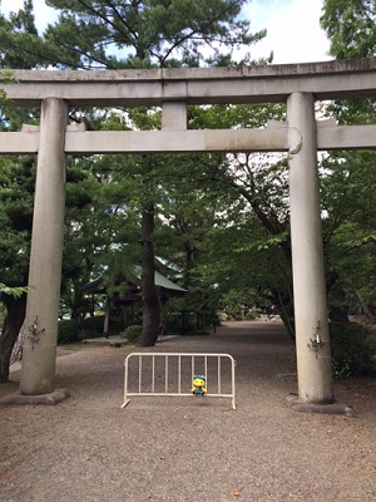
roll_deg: +0.1
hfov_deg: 48.2
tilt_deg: +8.3
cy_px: 251
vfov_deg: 61.7
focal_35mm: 29
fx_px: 420
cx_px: 188
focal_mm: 4.15
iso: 32
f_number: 2.2
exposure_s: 1/500
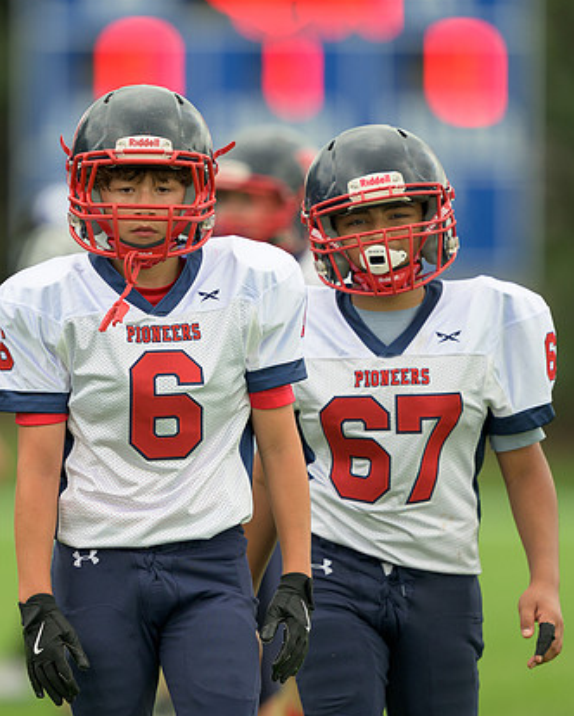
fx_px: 16242
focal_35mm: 766
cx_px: 179
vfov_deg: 2.5
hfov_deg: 2.0
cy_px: 418
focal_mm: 400
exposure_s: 1/2000
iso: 250
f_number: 2.8
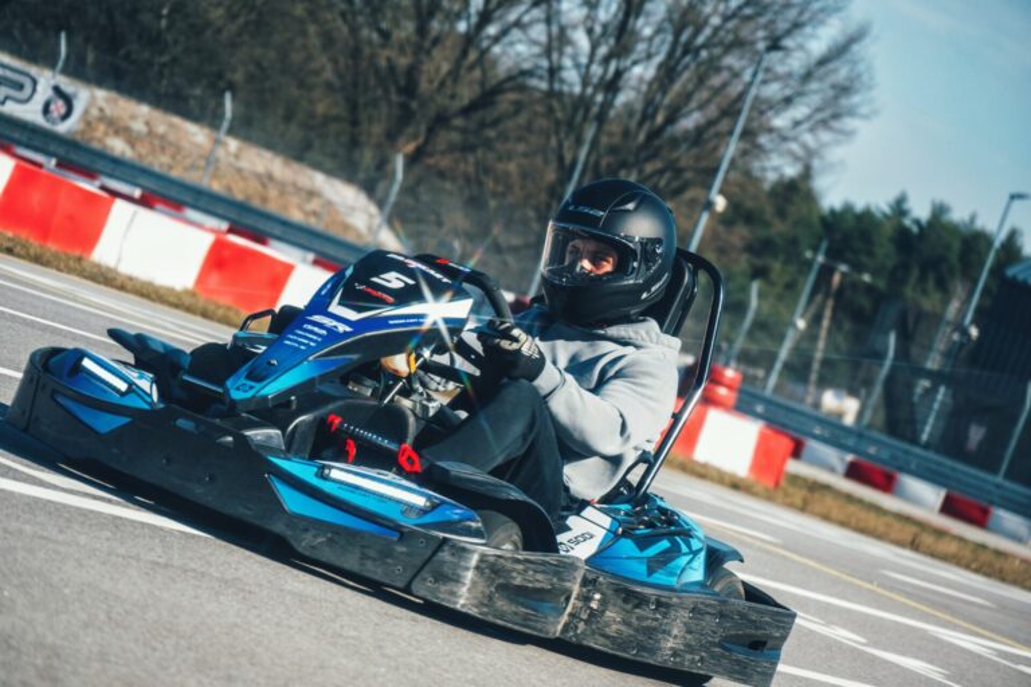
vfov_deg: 6.5
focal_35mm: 210
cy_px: 344
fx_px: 6014
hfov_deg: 9.8
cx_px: 516
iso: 400
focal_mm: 140
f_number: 6.3
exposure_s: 1/1600
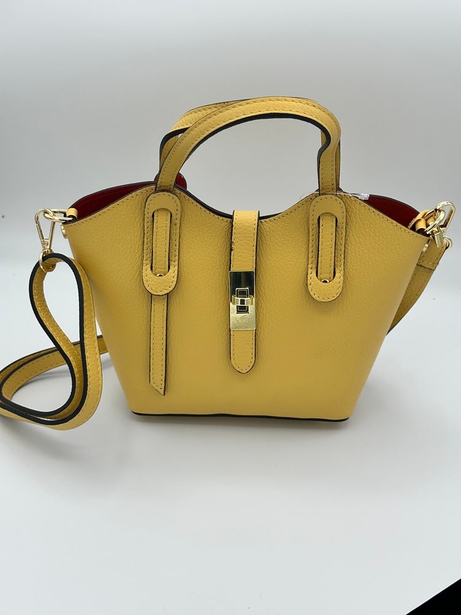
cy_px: 308
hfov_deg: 30.3
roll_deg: -1.7
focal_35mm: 48
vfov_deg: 39.7
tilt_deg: -31.4
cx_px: 230
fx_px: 852
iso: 64
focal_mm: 6.86
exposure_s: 1/1133
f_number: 1.78
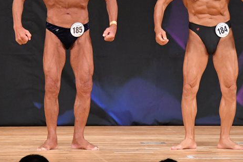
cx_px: 115
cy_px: 34
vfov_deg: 2.7
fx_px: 3401
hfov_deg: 4.1
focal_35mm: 504
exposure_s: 1/400
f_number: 5.6
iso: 5600
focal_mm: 200
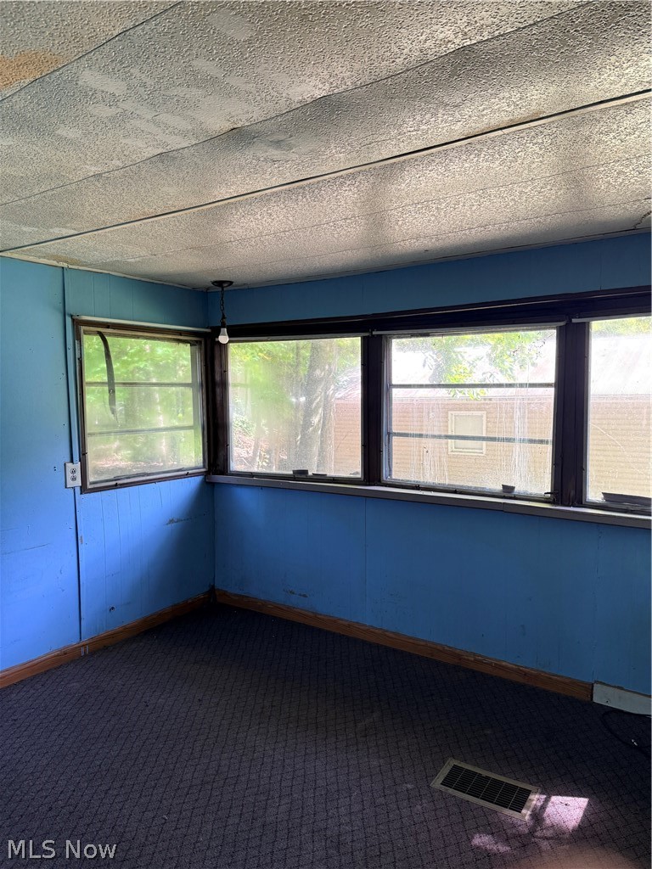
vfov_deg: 71.6
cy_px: 434
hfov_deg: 56.8
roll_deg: -0.1
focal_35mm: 24
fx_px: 603
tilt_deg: -3.1
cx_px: 326
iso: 200
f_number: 1.78
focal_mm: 6.76
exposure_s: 1/120
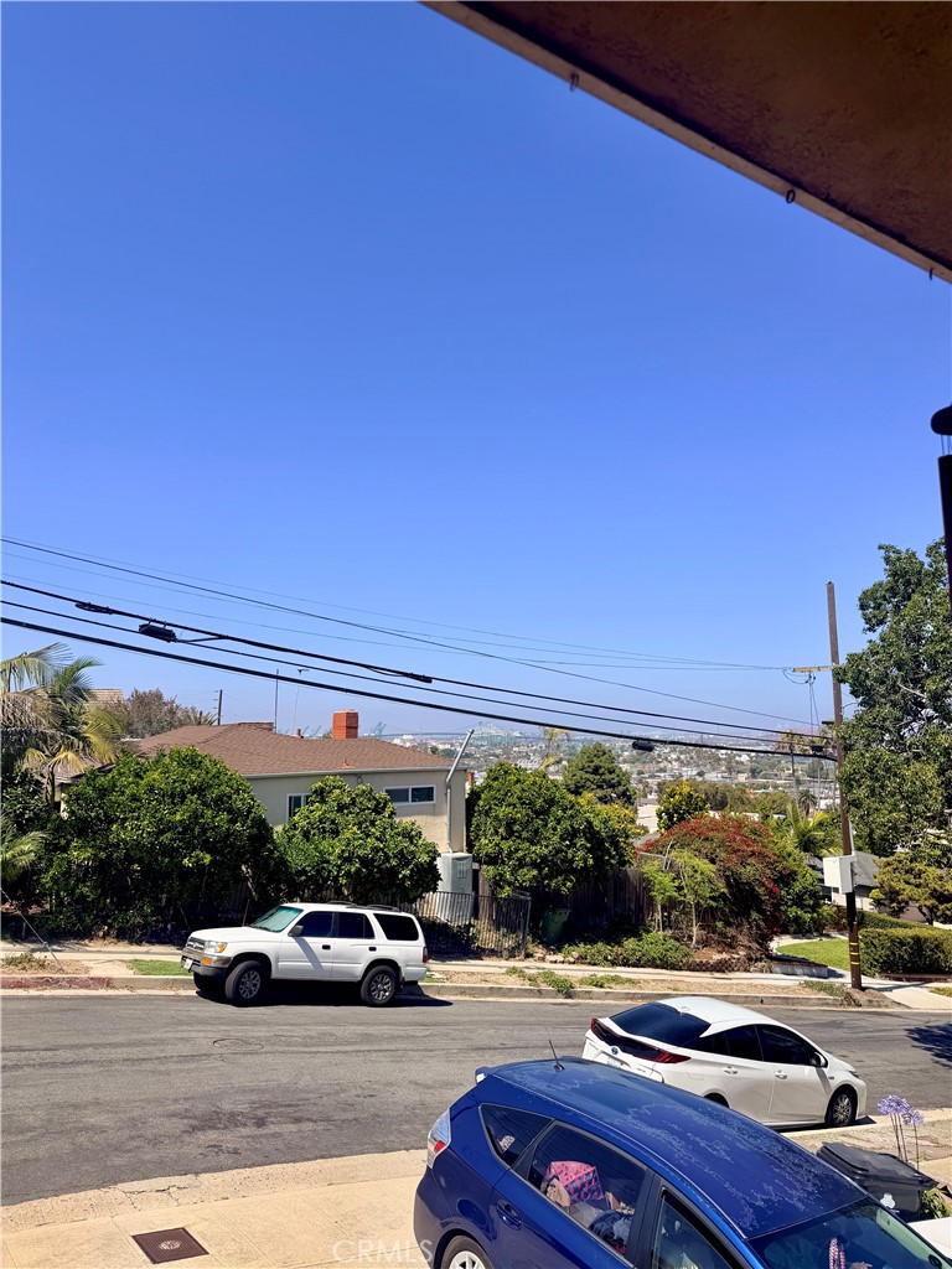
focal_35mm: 24
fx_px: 880
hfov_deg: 56.8
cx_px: 476
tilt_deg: +6.3
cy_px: 634
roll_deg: +0.1
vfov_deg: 71.6
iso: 80
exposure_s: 1/3953
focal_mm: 6.76
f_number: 1.78
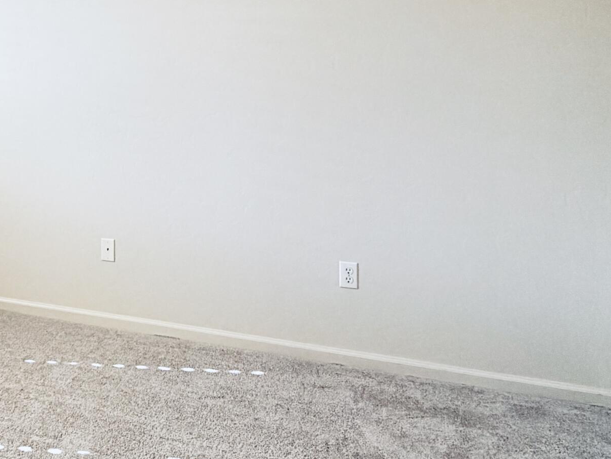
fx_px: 618
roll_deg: +1.8
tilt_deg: +0.6
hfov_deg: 45.3
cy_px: 81
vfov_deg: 38.9
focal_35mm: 35
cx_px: 13
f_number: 2.2
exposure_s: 1/120
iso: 100
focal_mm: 2.22
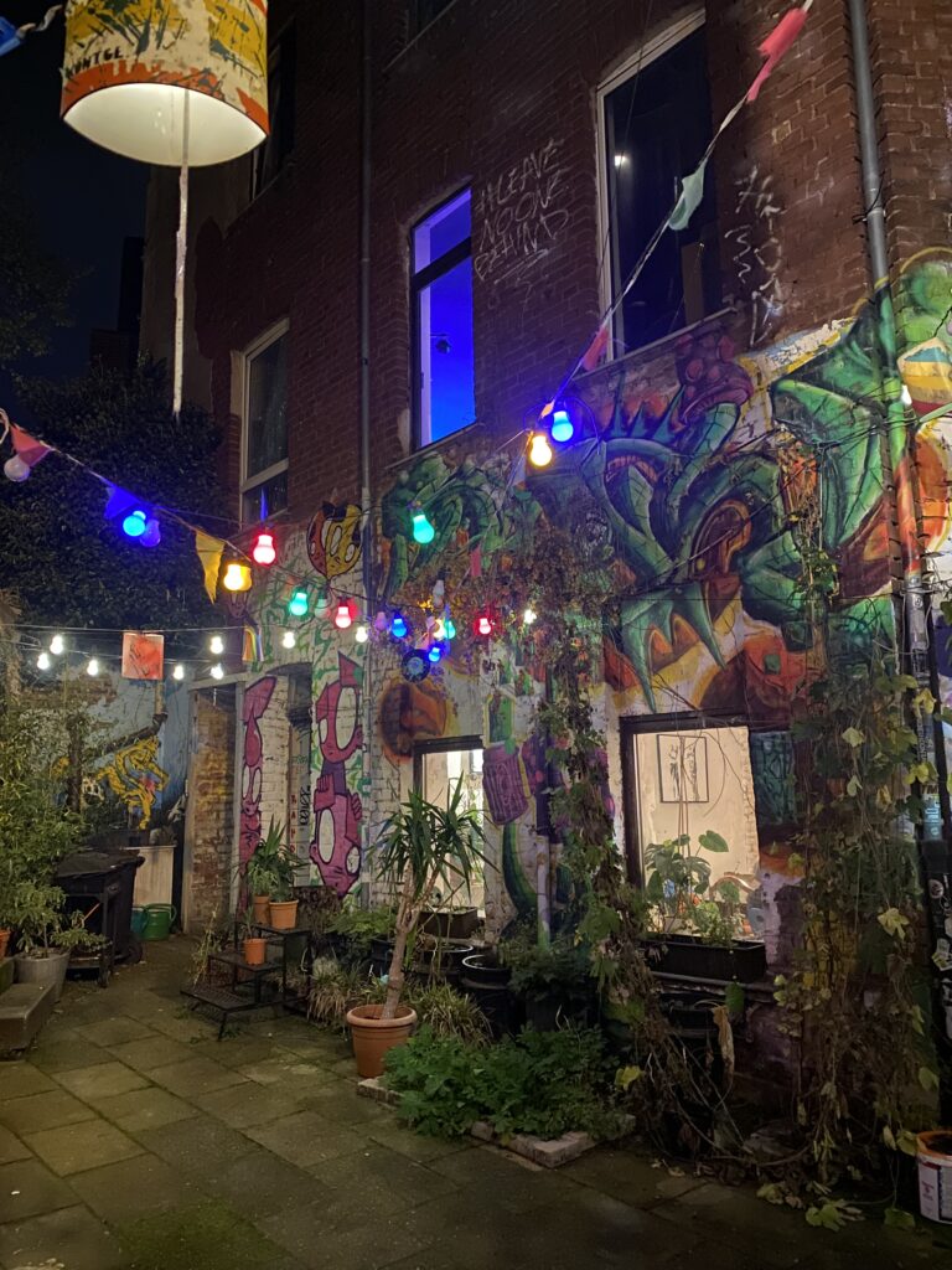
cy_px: 635
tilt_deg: +10.5
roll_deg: +0.3
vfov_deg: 67.3
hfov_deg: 53.1
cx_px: 476
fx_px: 953
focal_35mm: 26
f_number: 1.8
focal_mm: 4.25
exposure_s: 1/8
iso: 800
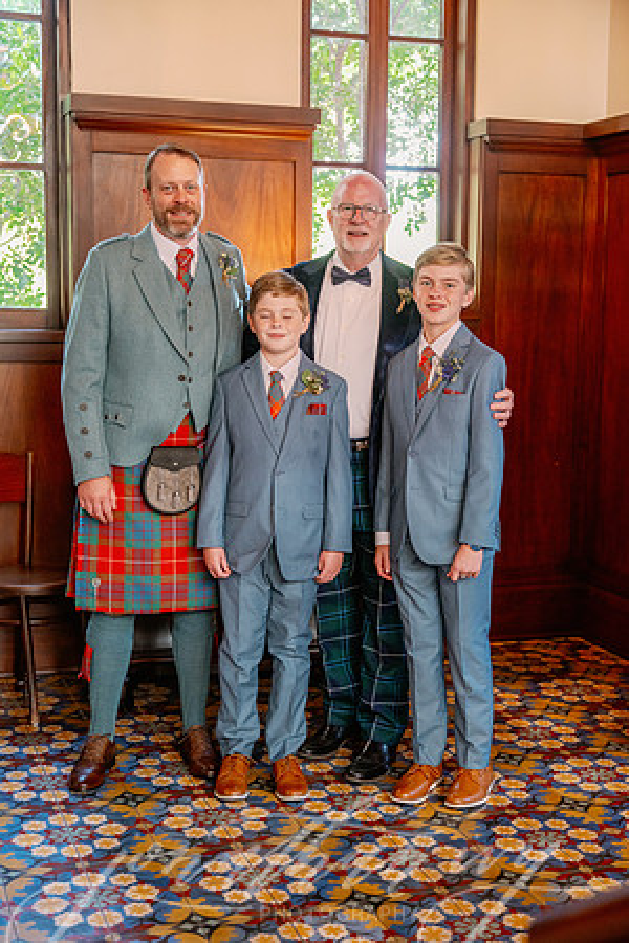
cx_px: 314
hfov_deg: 27.5
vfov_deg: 40.3
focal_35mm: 49
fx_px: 1284
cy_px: 472
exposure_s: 1/100
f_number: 2.8
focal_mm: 49
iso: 1250
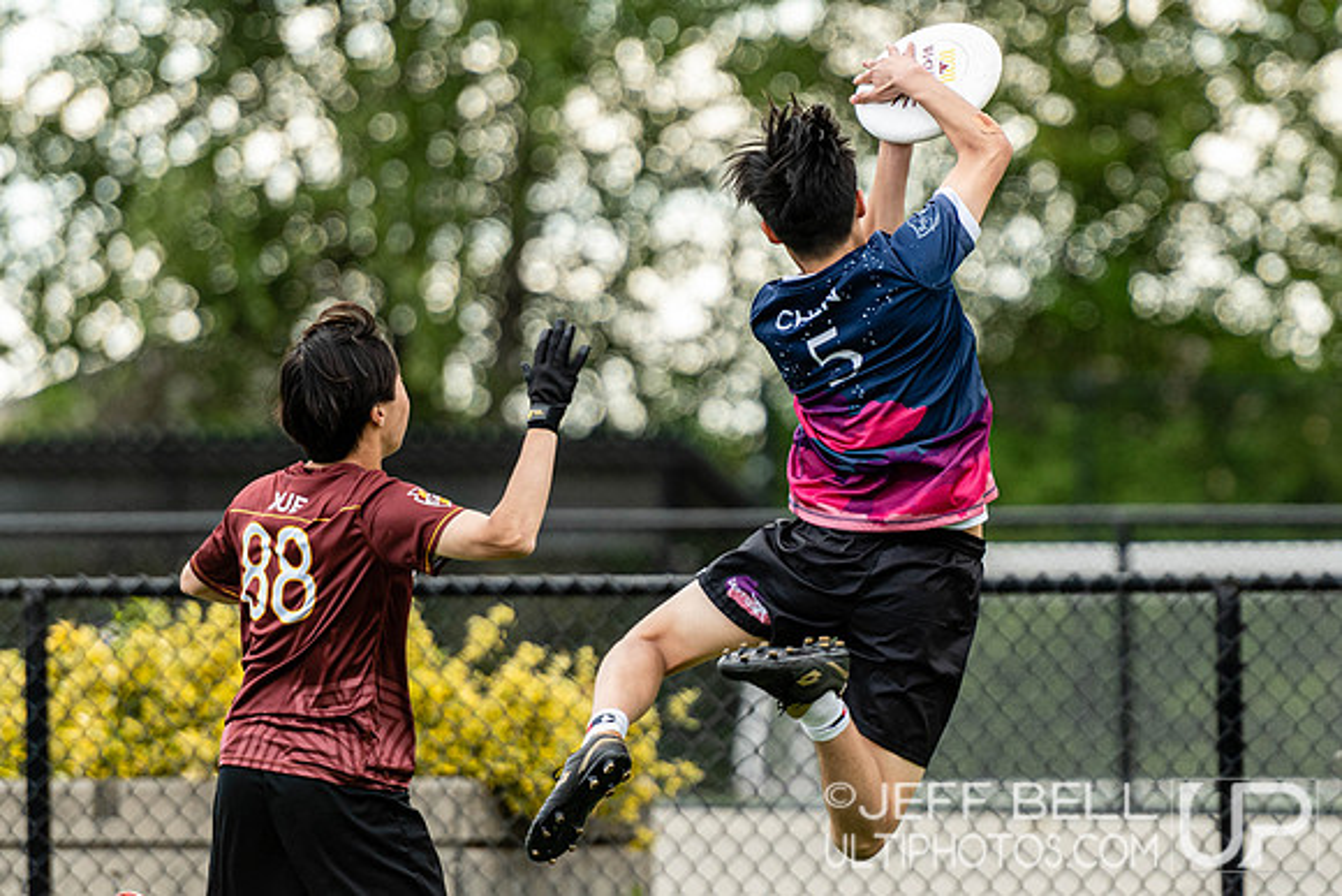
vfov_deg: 3.3
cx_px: 944
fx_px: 15737
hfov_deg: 4.9
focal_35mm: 422
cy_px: 444
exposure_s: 1/1250
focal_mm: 200
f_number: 3.2
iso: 360
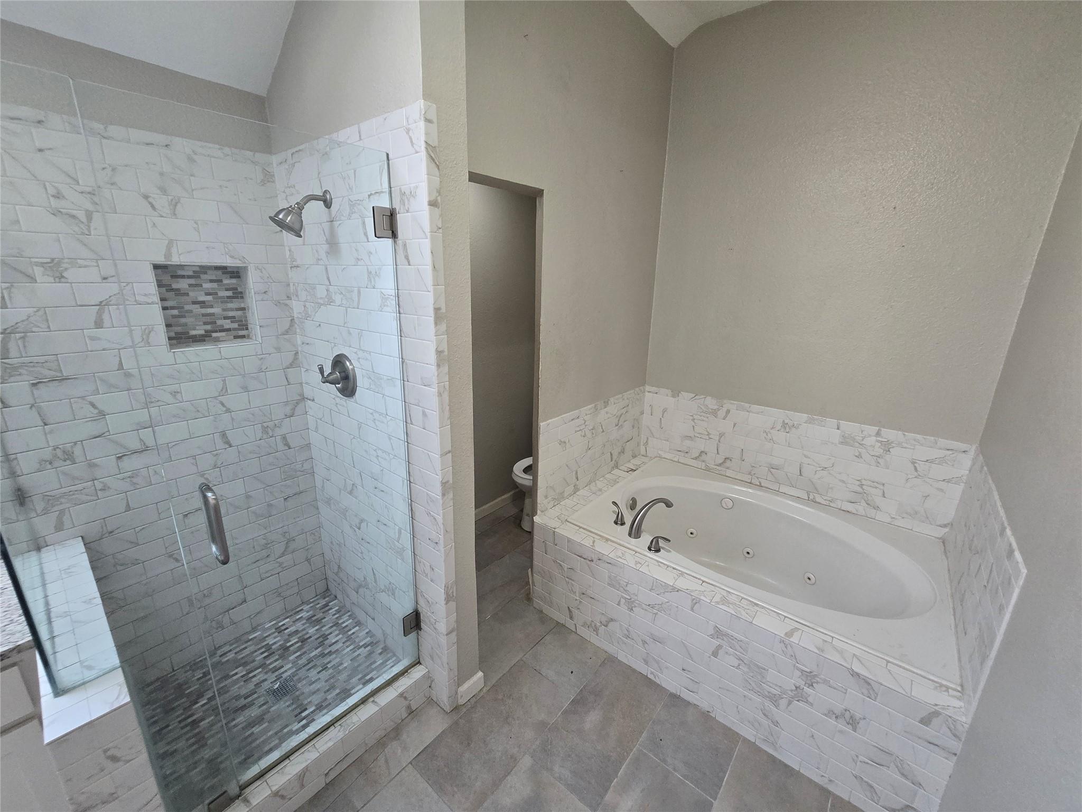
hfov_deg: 106.2
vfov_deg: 89.9
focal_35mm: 13
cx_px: 541
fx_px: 406
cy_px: 406
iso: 400
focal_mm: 2.2
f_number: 2.2
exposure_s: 1/60
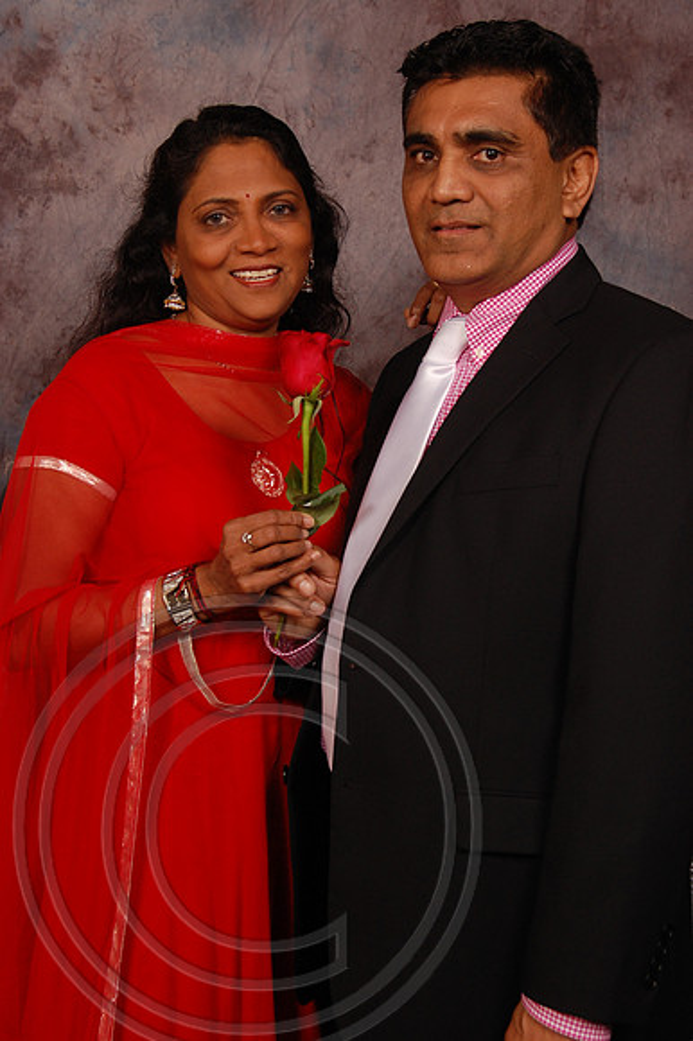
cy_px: 520
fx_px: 1821
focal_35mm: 63
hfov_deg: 21.5
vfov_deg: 31.9
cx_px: 346
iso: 400
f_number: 5.6
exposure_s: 1/200
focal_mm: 42
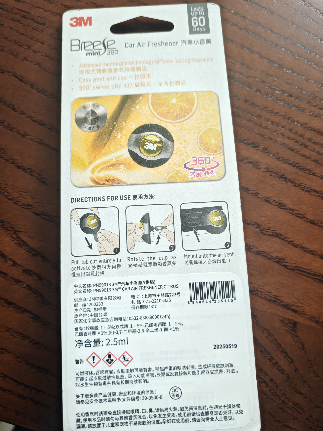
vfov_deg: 65.3
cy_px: 216
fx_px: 336
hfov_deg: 51.4
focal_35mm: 27
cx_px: 162
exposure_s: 1/33
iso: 1250
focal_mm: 5.52
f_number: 1.95
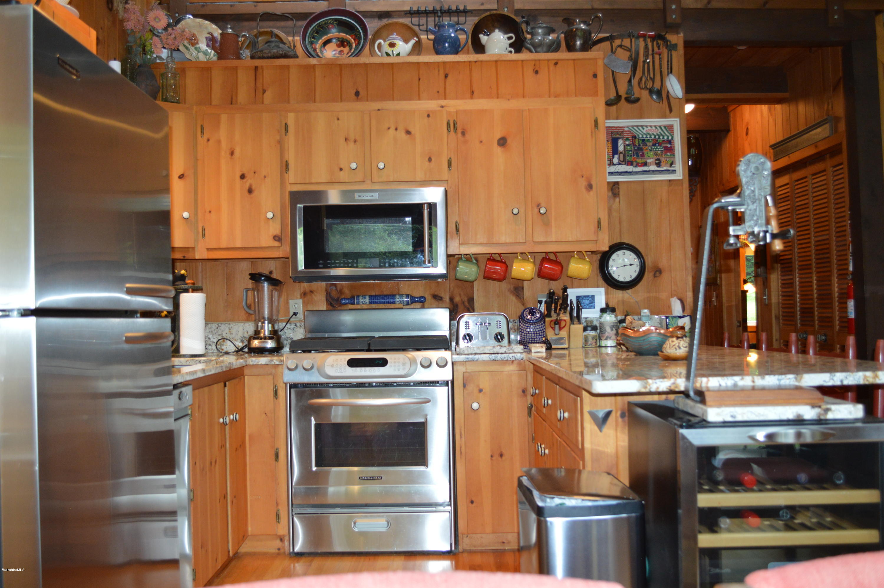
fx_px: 883
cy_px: 294
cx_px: 442
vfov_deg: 36.8
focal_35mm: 36
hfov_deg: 53.2
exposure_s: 1/60
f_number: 4
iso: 720
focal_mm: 24
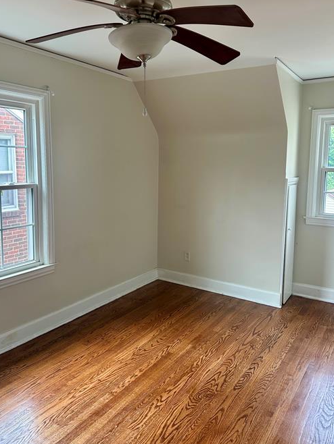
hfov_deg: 49.8
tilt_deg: -6.6
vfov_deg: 63.4
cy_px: 209
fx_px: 360
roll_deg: -2.0
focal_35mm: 28
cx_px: 158
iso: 100
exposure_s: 1/122
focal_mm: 6.86
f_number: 1.78
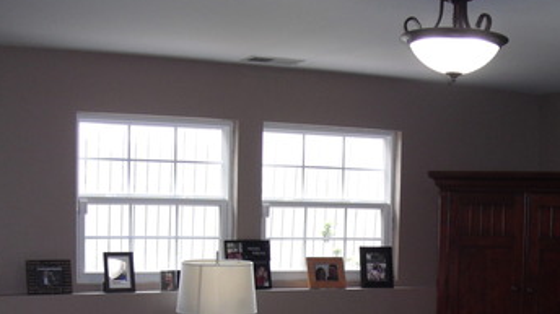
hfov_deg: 28.6
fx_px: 1083
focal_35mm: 73
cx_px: 407
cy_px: 379
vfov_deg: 15.9
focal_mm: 6.3
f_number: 3.1
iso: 200
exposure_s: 1/60
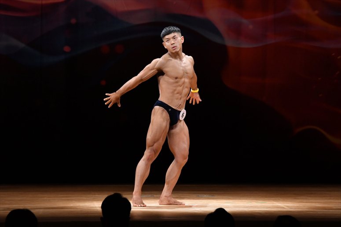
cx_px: 170
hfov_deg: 8.6
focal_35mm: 240
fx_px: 2272
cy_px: 114
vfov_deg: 5.7
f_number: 5.6
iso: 3200
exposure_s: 1/400
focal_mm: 160
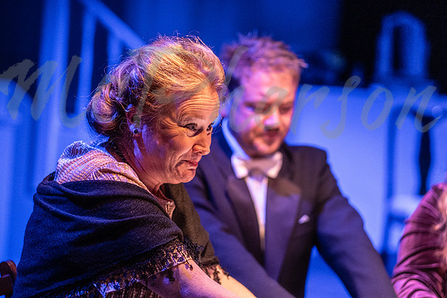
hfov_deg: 21.5
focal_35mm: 95
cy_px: 154
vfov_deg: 14.4
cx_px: 236
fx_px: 1177
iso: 2000
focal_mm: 56
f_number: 1.4
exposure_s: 1/250
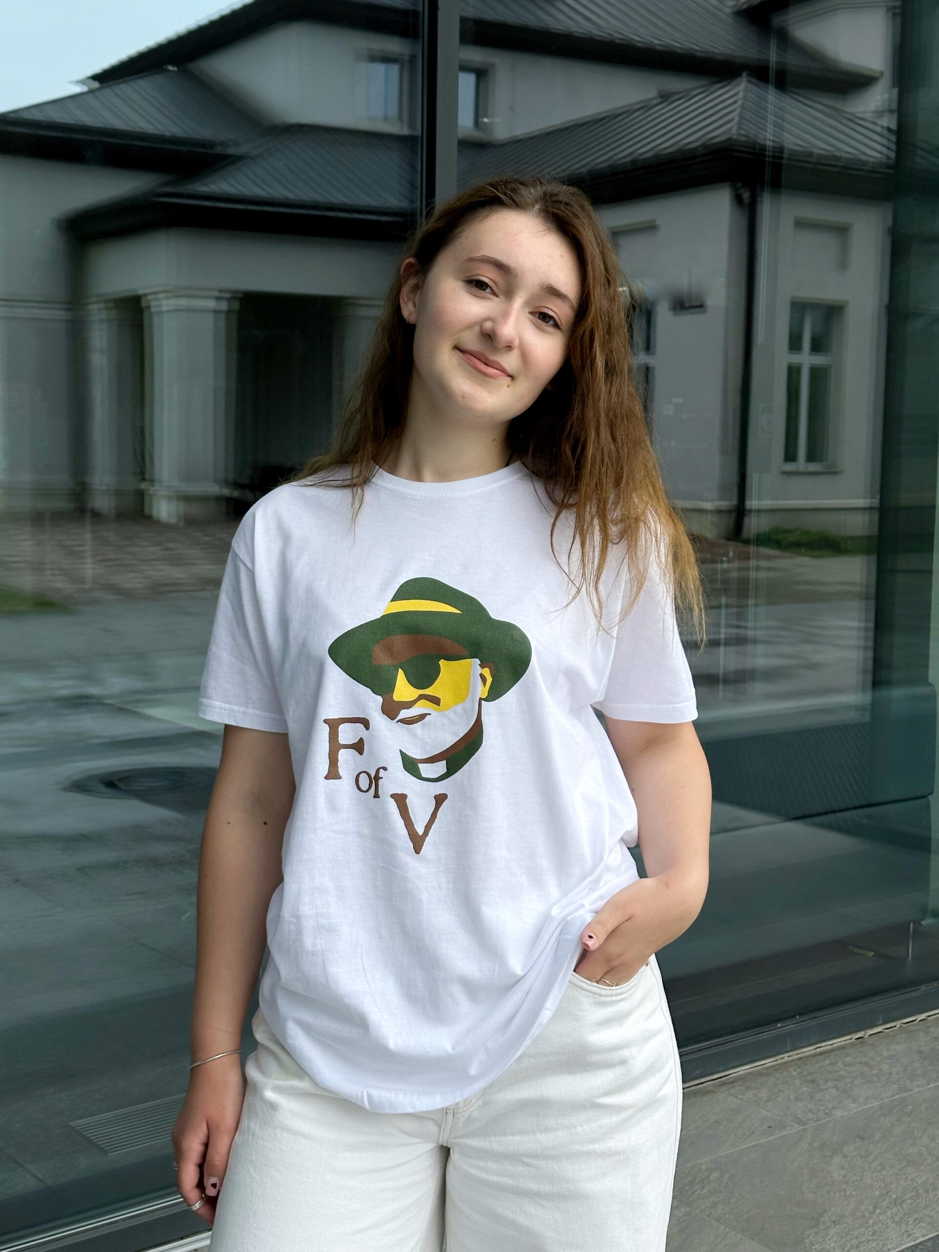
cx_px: 470
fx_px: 1736
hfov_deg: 30.3
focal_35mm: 48
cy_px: 626
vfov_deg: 39.7
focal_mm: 6.86
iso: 64
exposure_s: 1/2070
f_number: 1.78
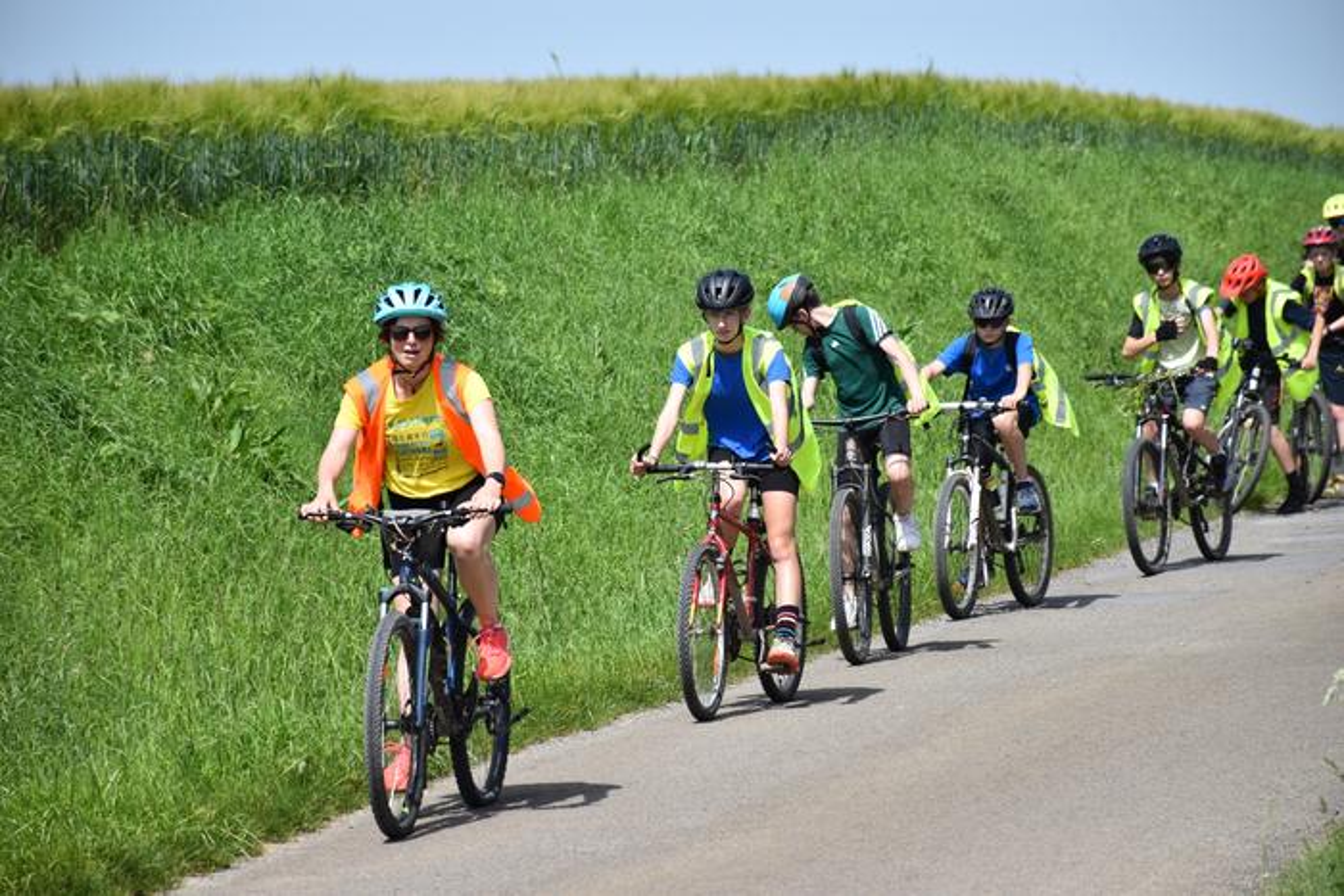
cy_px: 448
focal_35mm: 210
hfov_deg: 9.8
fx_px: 7841
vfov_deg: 6.5
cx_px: 672
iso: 200
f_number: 6.3
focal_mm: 140
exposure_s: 1/640
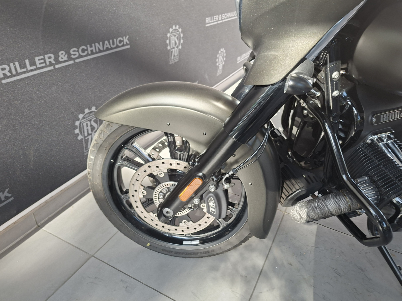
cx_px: 201
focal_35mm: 23
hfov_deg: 73.9
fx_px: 267
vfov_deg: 58.9
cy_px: 150
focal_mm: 5.54
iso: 100
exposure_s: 1/120
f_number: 1.8
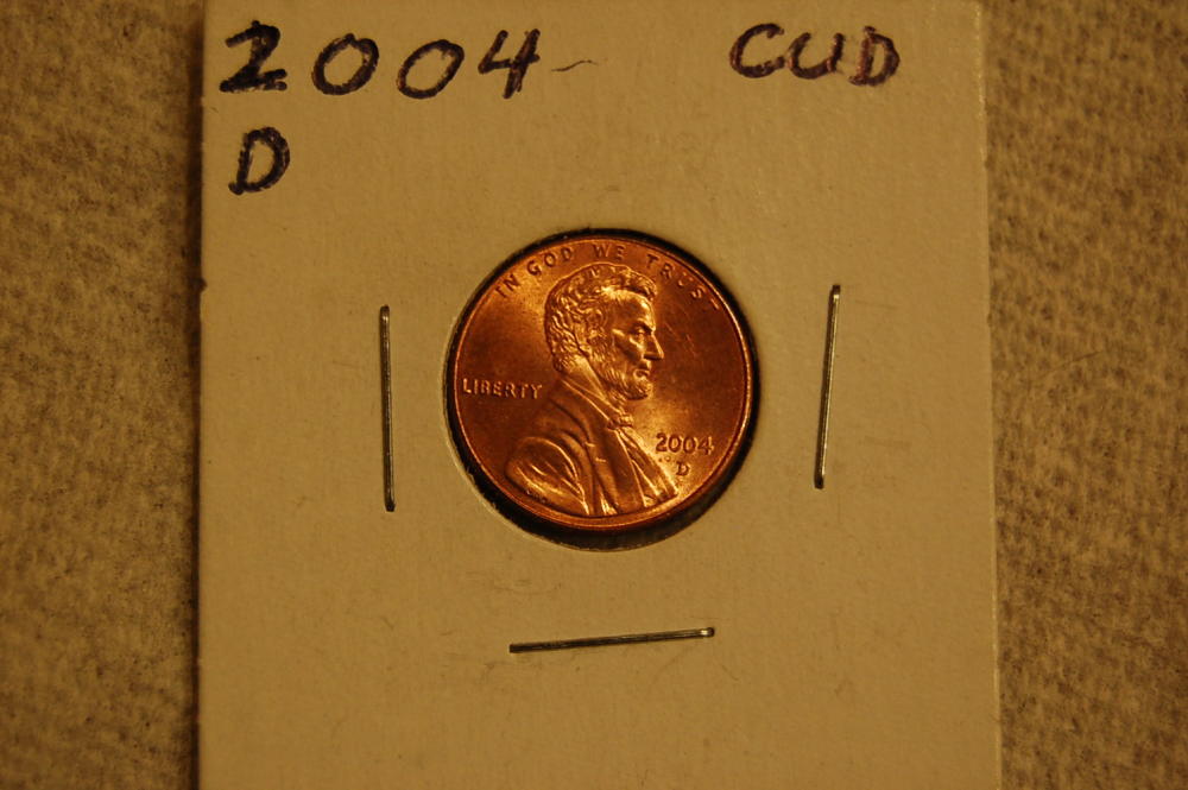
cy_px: 395
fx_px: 2720
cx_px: 594
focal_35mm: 82
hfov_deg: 24.6
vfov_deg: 16.5
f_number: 5.6
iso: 800
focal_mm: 55
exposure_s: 1/15
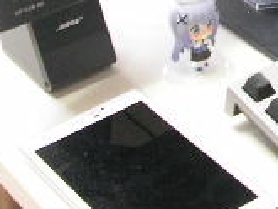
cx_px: 379
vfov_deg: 9.7
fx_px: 1181
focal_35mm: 147
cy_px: -135
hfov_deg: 12.9
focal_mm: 5.8
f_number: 3.5
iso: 100
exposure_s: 1/2.4
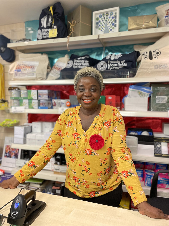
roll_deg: +0.5
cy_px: 113
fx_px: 169
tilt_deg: -5.1
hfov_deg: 53.1
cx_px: 84
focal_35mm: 26
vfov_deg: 67.3
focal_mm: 4.2
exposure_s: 1/50
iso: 200
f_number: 1.6
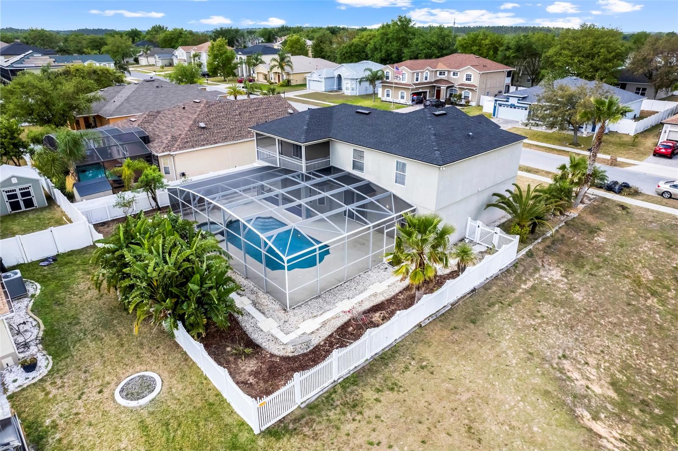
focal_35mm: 22
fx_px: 414
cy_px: 226
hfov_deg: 78.6
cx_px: 339
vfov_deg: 57.2
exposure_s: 1/350
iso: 150
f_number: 2.8
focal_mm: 8.38
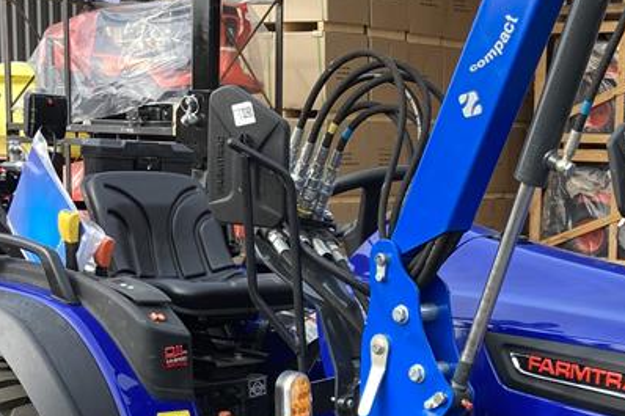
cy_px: 458
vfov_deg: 17.5
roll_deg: -2.8
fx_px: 1301
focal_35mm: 75
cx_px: 473
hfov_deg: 26.6
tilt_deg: -11.5
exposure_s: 1/355
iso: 20
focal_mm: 3.99
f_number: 1.8
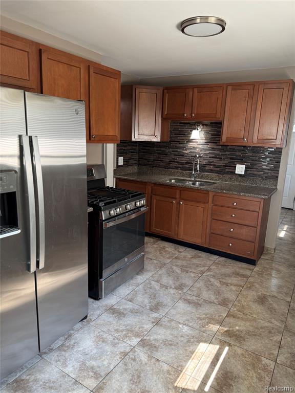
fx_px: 273
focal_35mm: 24
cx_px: 148
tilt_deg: -13.4
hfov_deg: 56.8
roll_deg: -2.0
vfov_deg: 71.6
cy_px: 196
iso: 100
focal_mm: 6.76
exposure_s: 1/60
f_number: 1.78
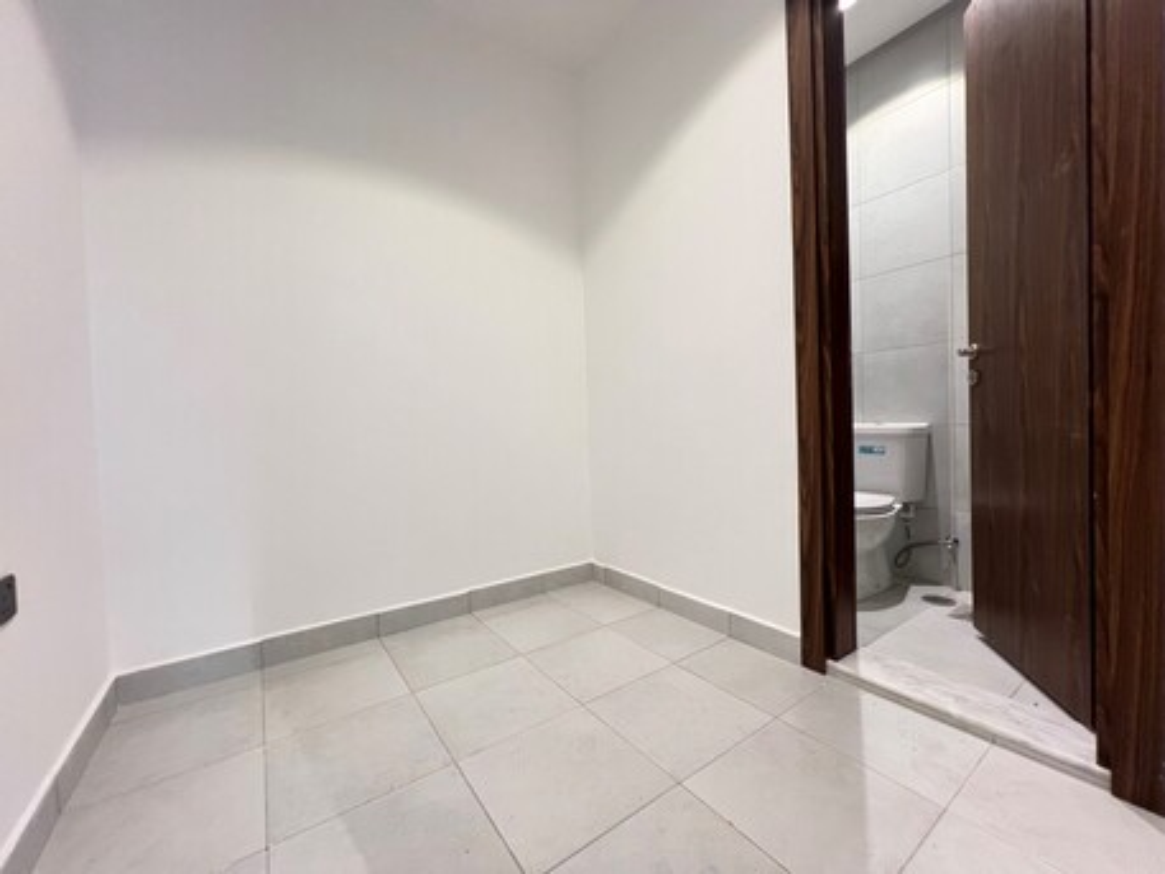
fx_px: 438
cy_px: 437
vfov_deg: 89.9
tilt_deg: -1.3
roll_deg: +1.8
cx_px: 582
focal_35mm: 13
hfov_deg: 106.2
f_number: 1.8
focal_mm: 1.57
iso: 250
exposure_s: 1/84
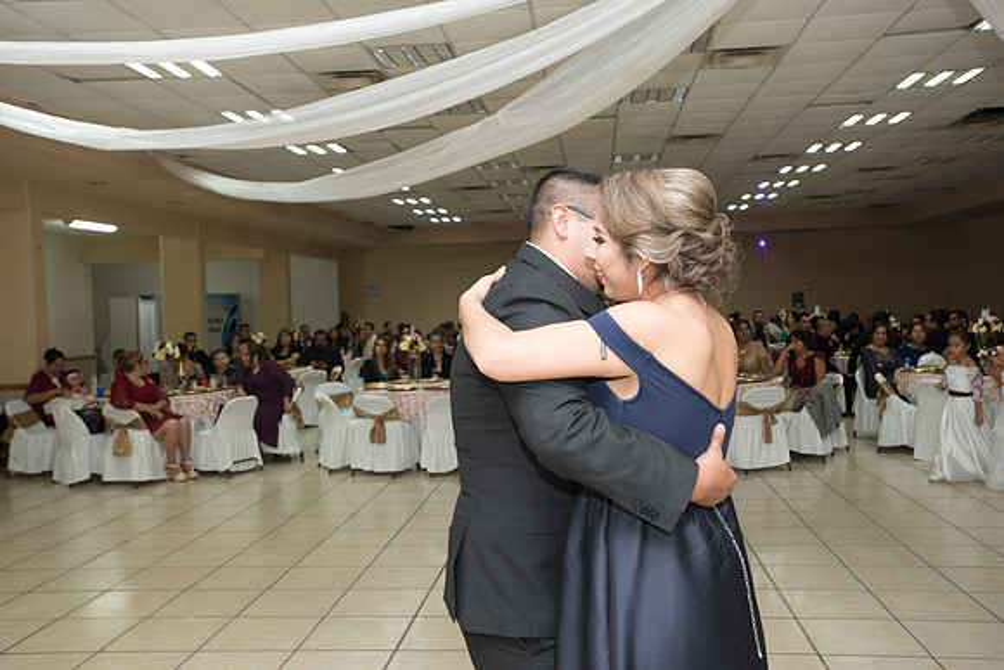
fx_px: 976
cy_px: 335
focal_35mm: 35
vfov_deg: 37.9
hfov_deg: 54.4
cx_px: 502
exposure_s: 1/100
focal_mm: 35
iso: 1600
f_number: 3.5
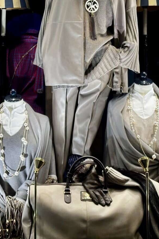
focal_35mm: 101
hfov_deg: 13.5
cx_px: 76
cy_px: 80
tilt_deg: -0.5
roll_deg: +0.4
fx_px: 669
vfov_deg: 20.1
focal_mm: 6.86
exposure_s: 1/100
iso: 64
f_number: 1.78
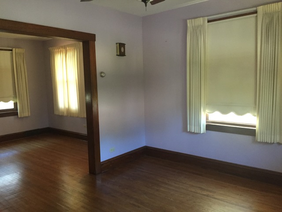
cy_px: 106
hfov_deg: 61.7
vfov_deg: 48.2
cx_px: 141
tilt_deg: -4.6
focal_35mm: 29
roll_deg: +1.6
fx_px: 236
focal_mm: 4.15
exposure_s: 1/17
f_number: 2.2
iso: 250
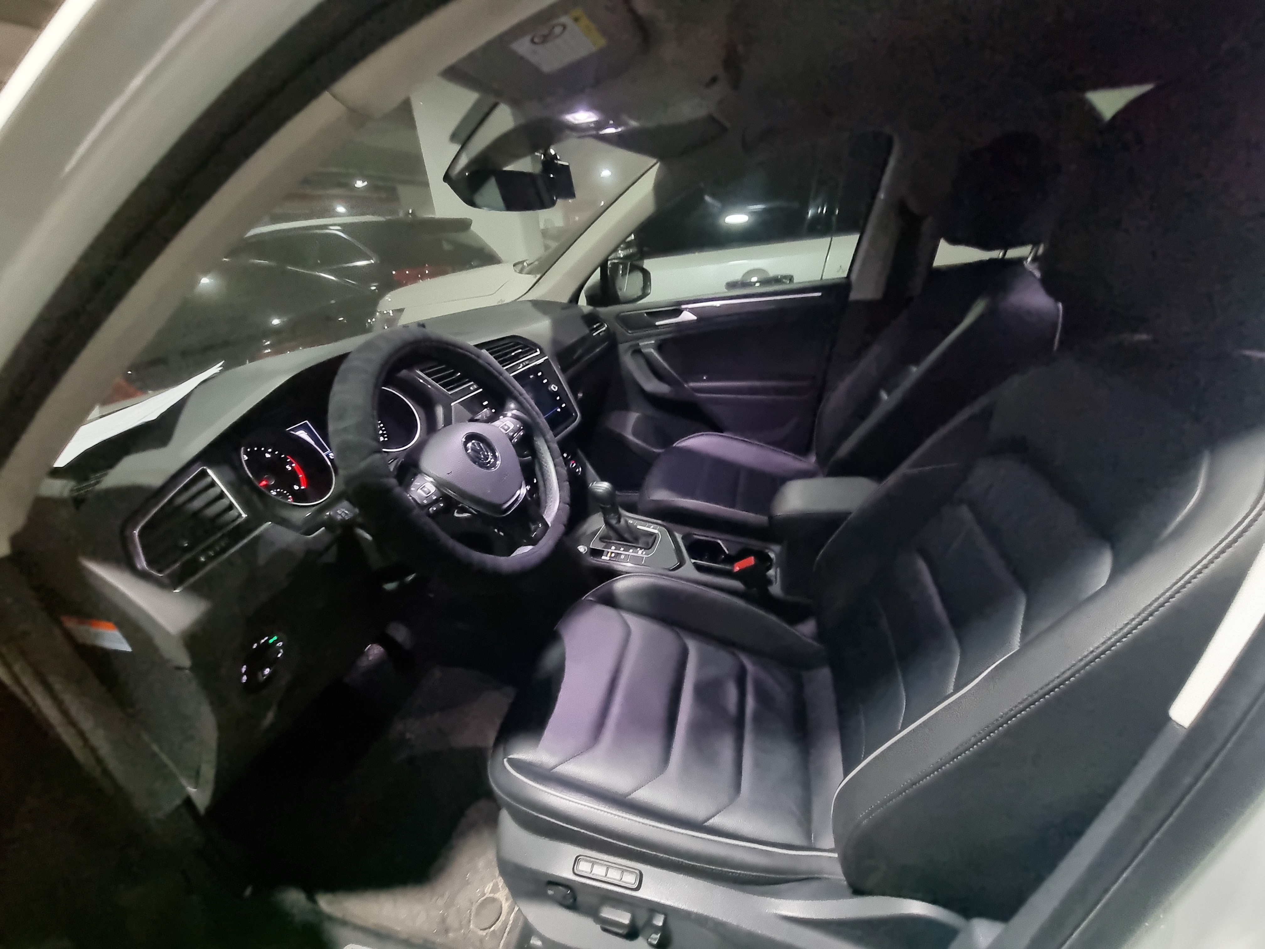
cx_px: 632
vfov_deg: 89.9
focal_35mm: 13
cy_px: 474
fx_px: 475
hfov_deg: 106.2
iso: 1600
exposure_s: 1/24
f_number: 2.2
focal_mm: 2.2
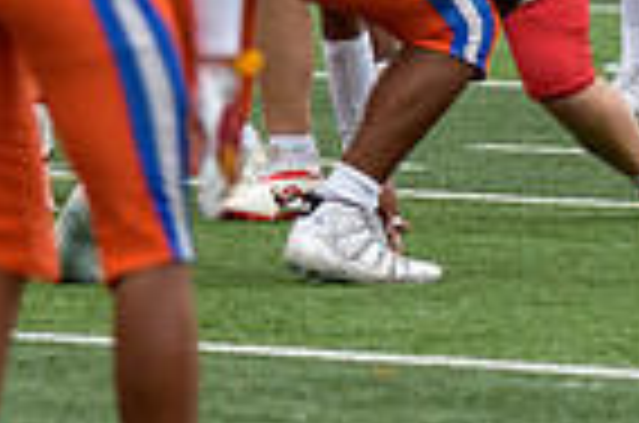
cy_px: -106
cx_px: -477
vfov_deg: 1.7
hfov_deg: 2.6
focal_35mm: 799
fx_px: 14150
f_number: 3.5
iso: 500
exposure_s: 1/1000
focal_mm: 195
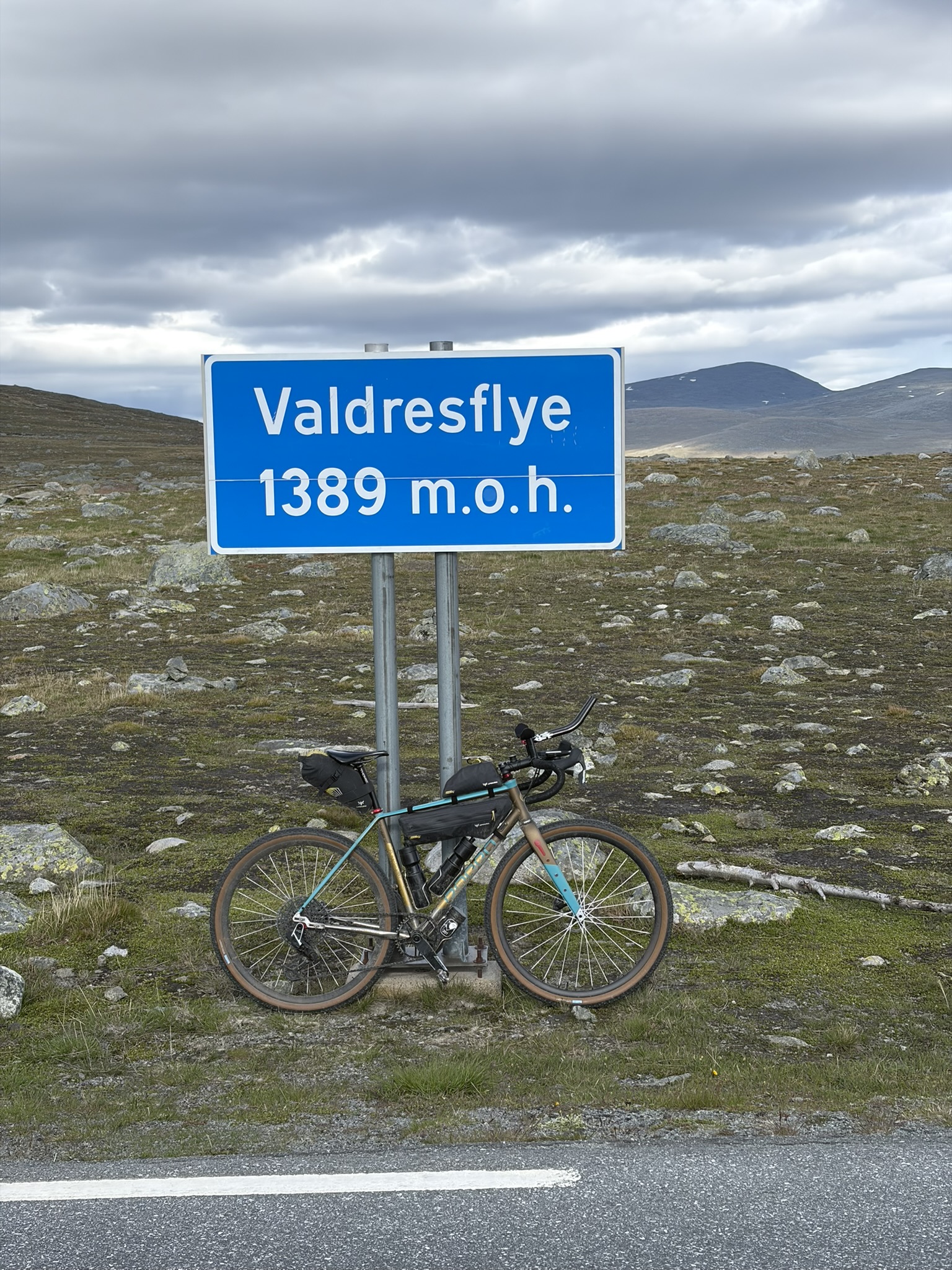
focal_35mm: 52
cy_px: 635
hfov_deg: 28.0
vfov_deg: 36.8
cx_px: 476
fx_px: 1907
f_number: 1.6
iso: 32
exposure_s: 1/1957
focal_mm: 5.96
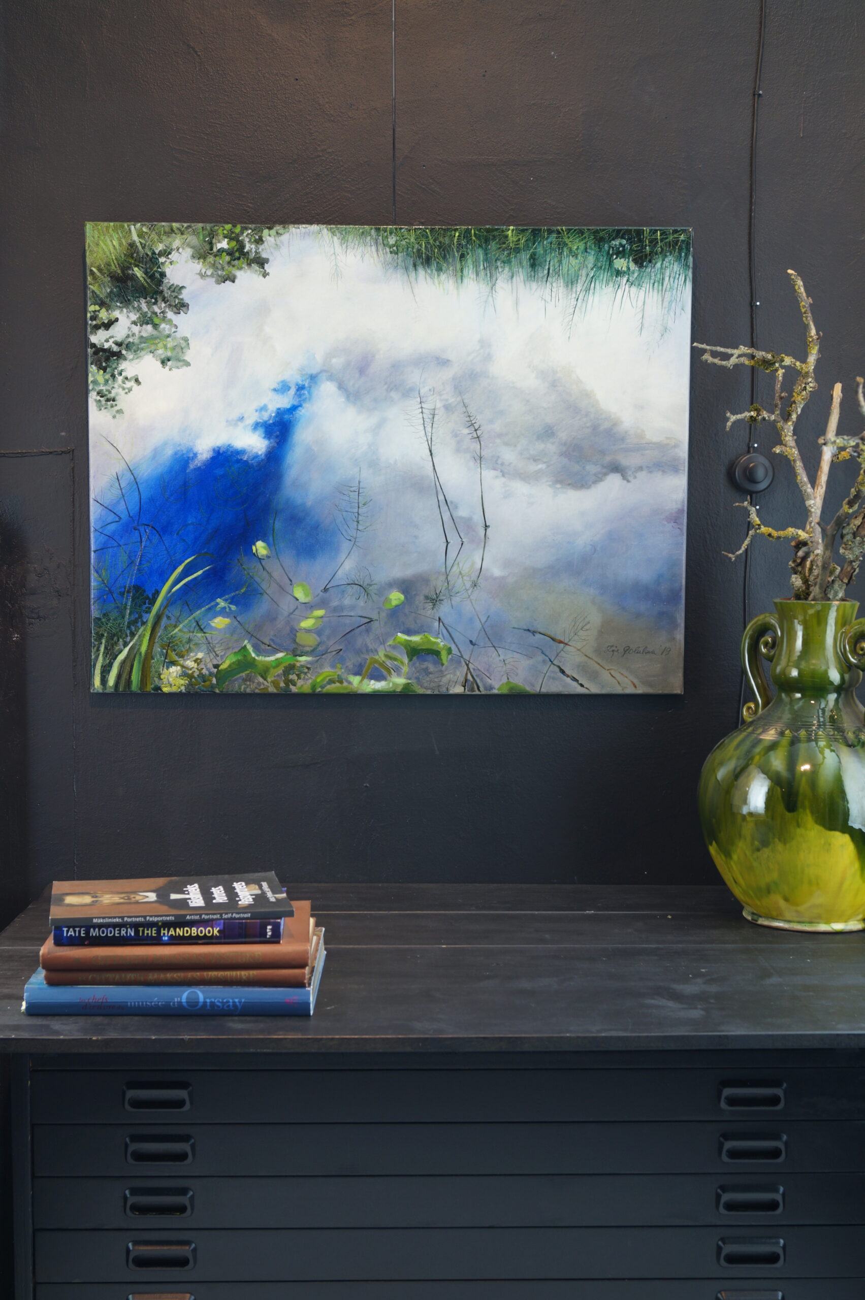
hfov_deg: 29.8
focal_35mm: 45
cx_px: 432
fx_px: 1624
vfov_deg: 43.6
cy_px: 650
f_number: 8
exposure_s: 1/2.5
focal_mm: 30
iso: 100
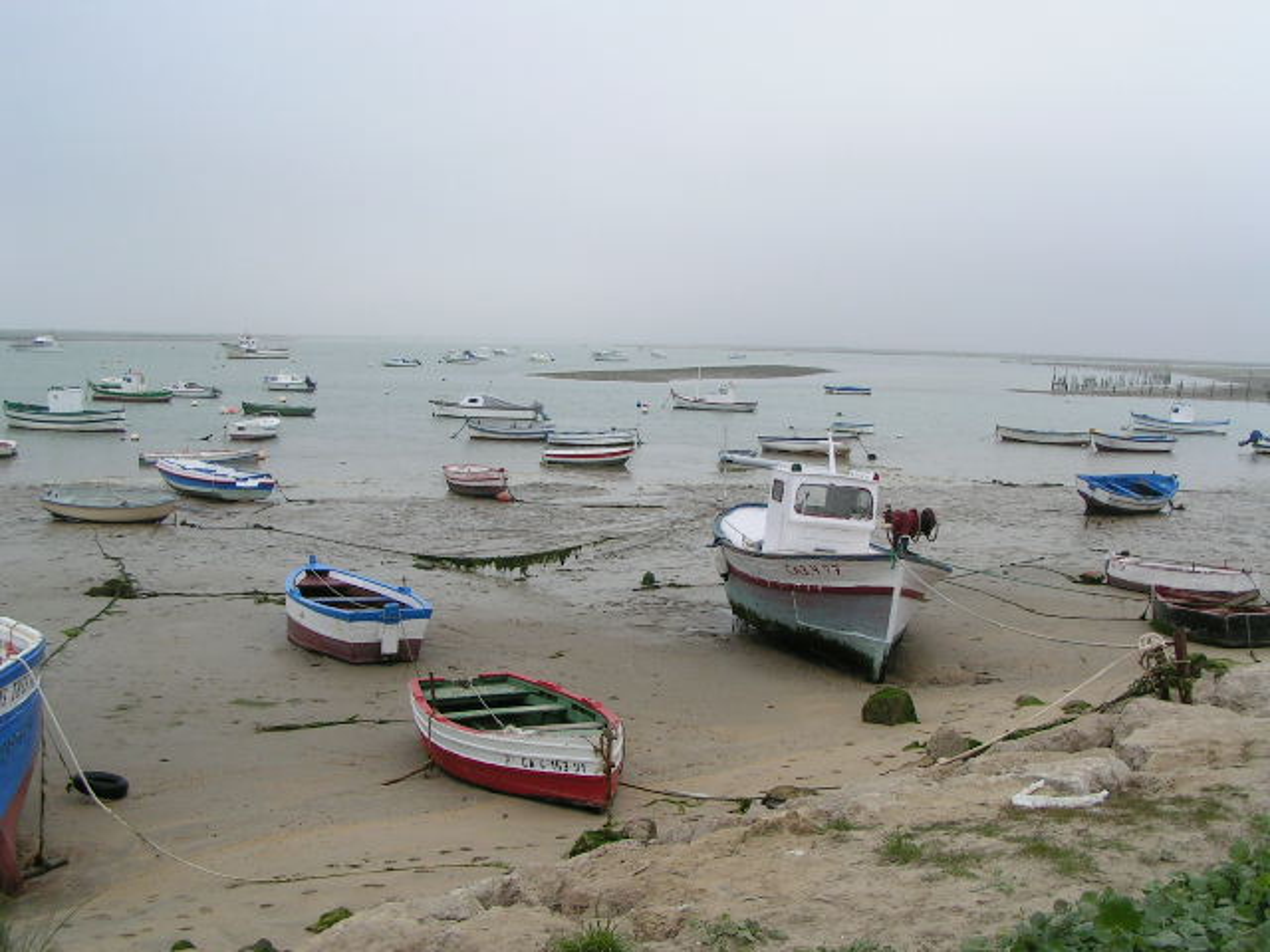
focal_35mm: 38
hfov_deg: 49.0
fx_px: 1394
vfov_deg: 37.7
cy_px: 476
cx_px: 635
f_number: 5.6
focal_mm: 5.8
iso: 50
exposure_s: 1/250
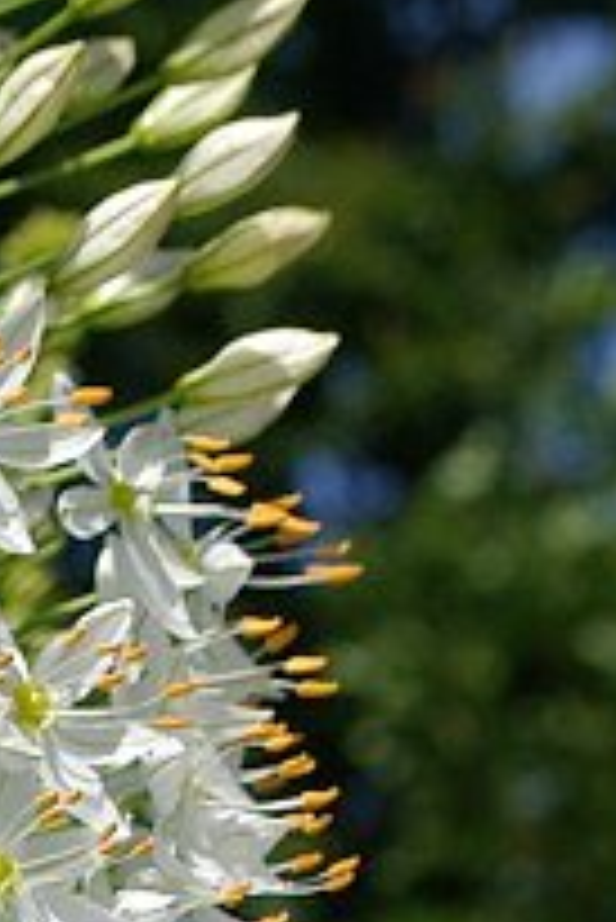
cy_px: 1601
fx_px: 6763
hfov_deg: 5.2
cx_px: -283
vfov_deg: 7.6
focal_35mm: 264
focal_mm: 45
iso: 200
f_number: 8
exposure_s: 1/500
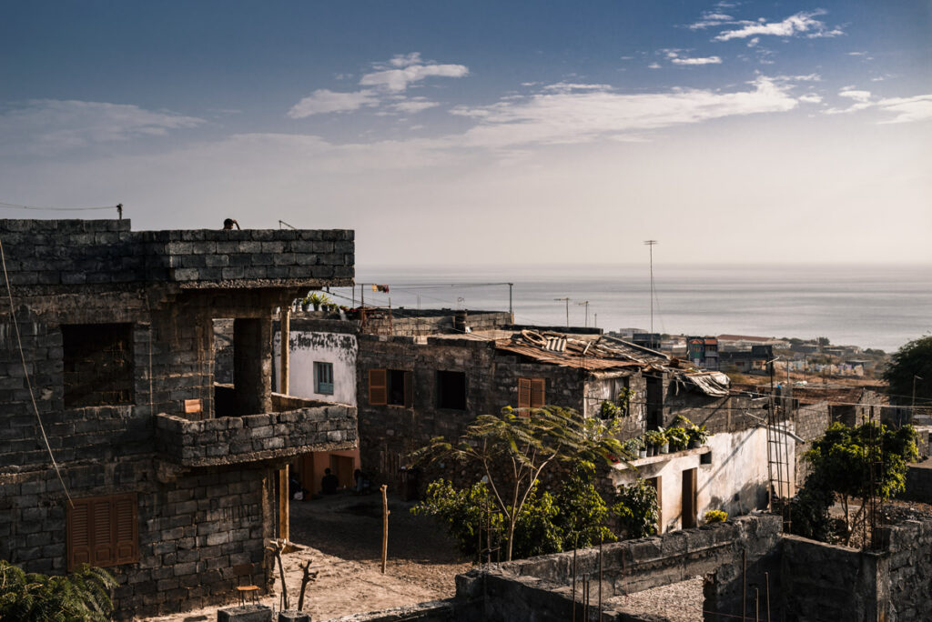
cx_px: 466
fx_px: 1295
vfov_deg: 27.0
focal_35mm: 50
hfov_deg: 39.6
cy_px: 311
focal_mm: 50
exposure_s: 1/400
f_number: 7.1
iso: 100
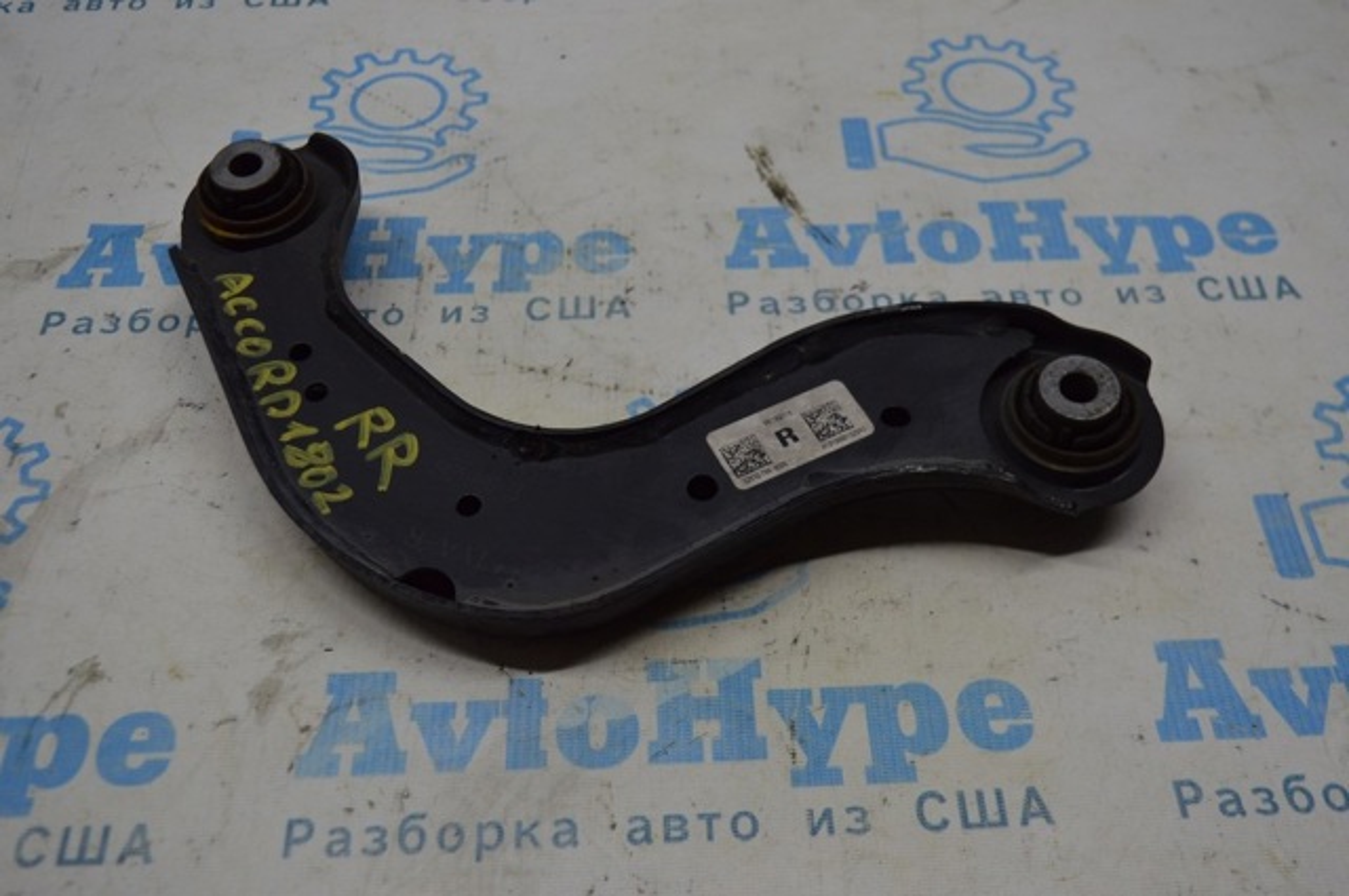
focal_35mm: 40
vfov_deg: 32.9
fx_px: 1516
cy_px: 448
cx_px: 674
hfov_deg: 48.0
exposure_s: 1/125
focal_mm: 27
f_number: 5.6
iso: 400
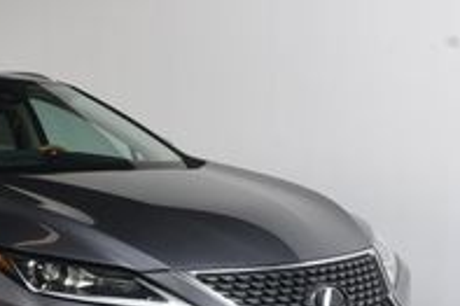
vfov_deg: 18.4
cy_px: 271
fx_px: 932
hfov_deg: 26.5
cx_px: 19
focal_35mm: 73
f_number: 9
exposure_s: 1/160
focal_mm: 24
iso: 100
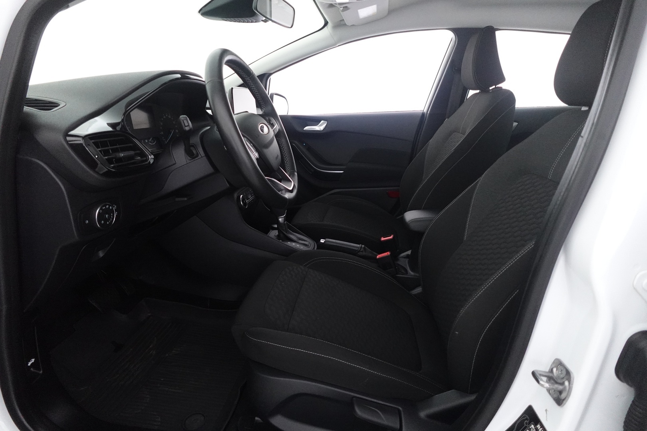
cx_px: 324
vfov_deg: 61.9
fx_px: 359
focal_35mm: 20
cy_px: 216
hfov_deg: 84.0
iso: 2000
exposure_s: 1/80
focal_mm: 7.6
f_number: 2
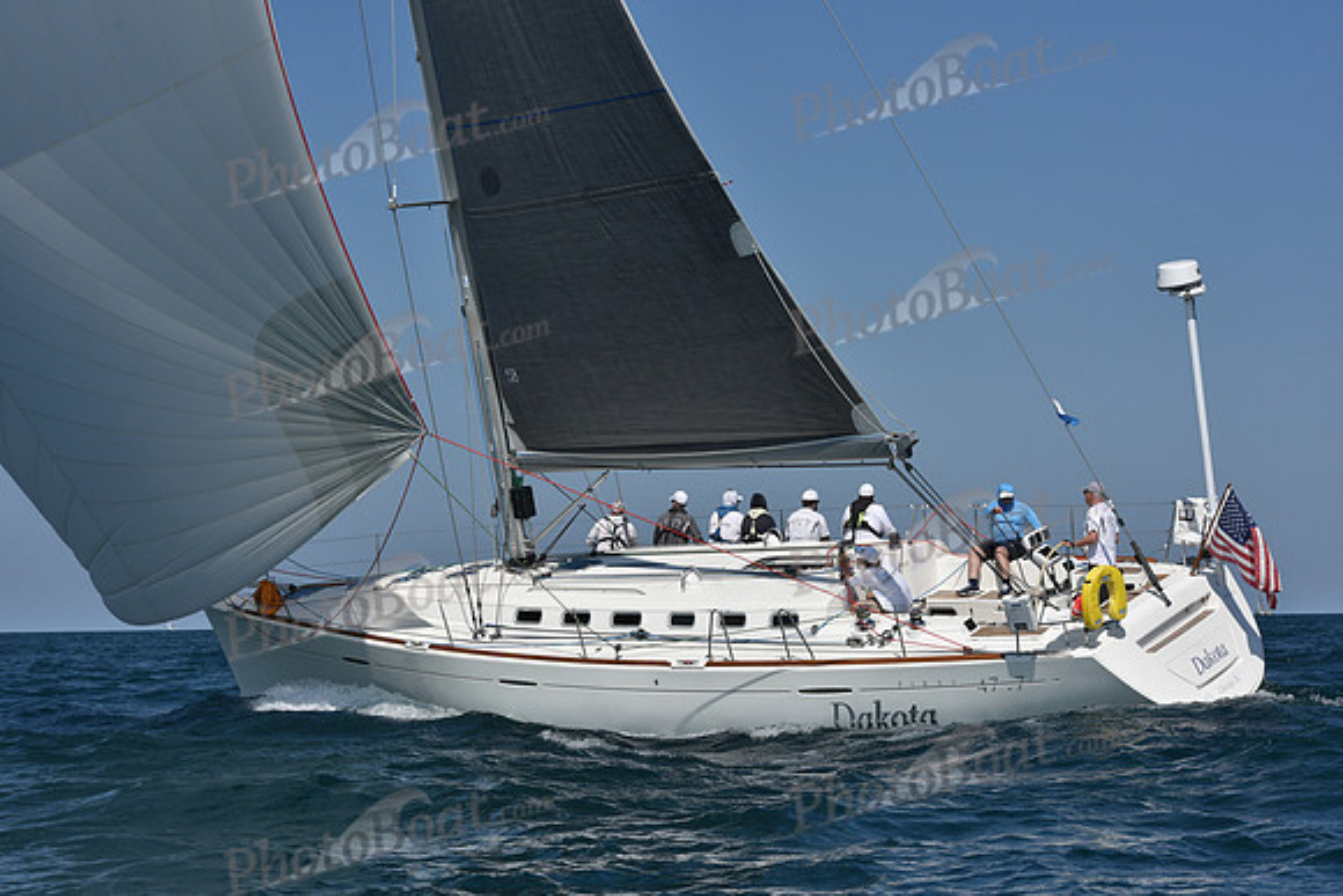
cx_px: 672
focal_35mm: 78
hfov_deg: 26.0
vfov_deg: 17.5
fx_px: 2910
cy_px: 448
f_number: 9
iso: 250
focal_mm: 78
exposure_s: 1/1600
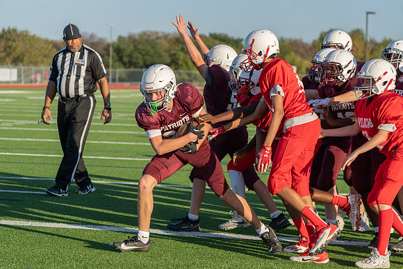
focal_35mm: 123
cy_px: 134
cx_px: 202
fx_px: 1377
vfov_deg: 11.2
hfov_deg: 16.6
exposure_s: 1/1000
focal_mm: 123
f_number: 5
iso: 250
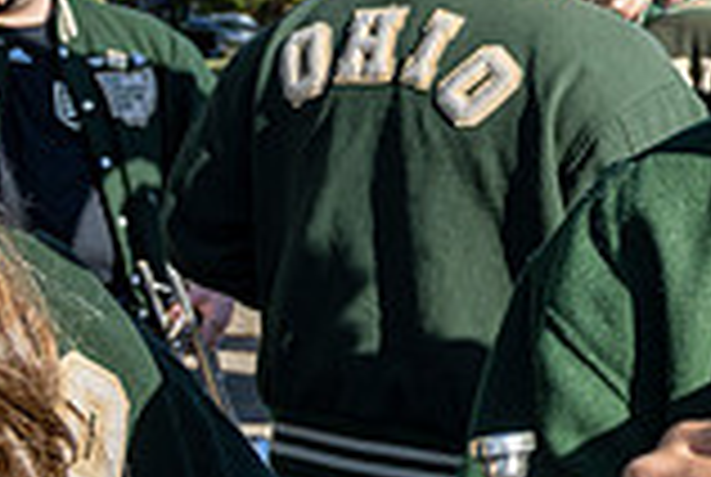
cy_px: 88
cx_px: 1274
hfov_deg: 18.3
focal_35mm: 88
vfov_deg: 15.5
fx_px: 1741
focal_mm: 24
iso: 125
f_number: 4
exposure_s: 1/500
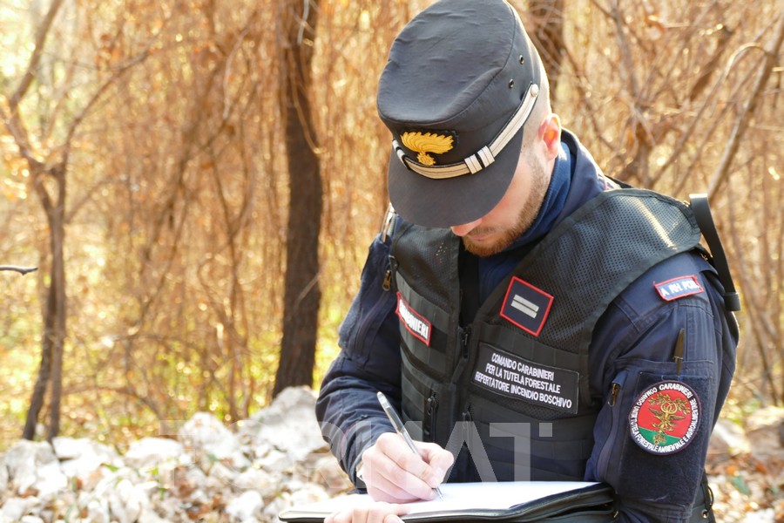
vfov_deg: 15.2
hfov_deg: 22.6
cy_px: 262
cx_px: 392
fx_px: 1960
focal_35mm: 90
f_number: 3.8
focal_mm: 32.65
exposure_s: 1/80
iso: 640
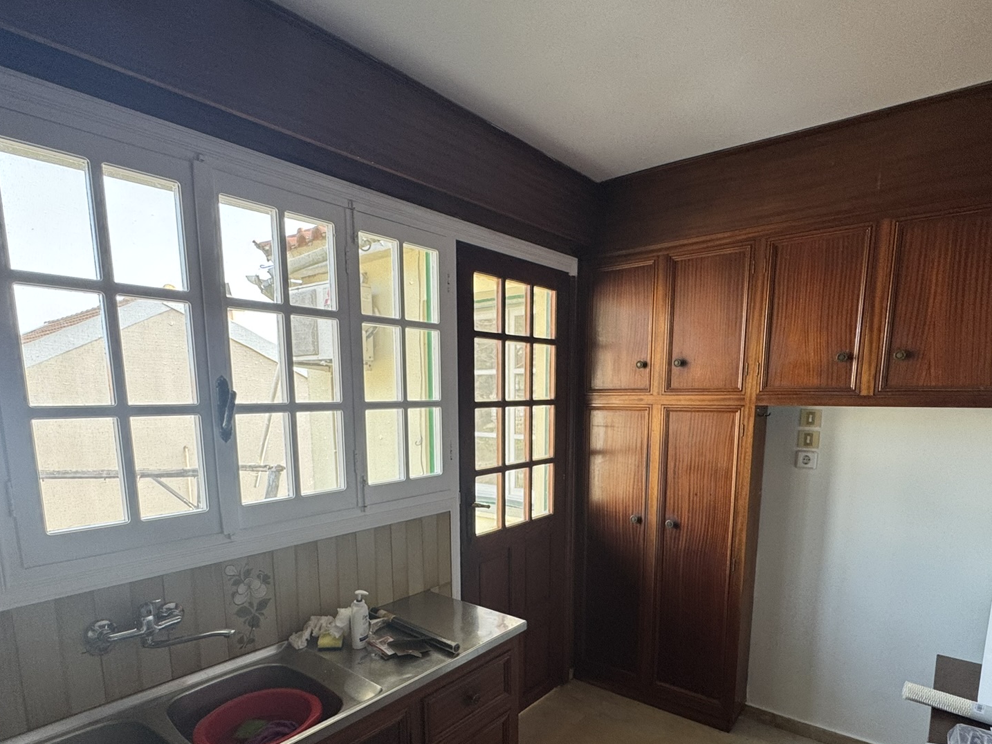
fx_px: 573
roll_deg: +0.4
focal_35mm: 20
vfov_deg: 64.5
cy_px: 487
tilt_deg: -9.0
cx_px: 503
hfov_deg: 81.8
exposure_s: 1/99
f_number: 2.2
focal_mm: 2.22
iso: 100
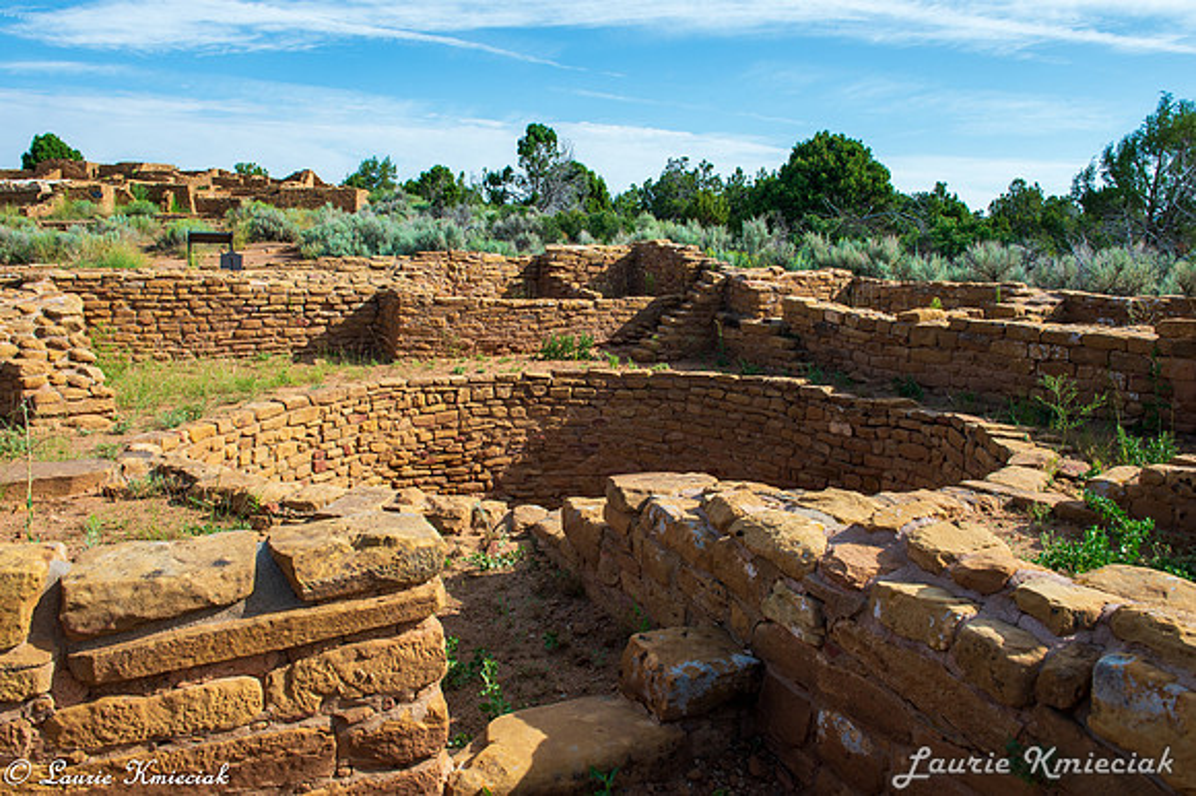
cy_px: 398
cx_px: 598
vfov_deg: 47.9
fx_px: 896
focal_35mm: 27
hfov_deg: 67.4
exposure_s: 1/250
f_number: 14
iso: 320
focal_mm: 27
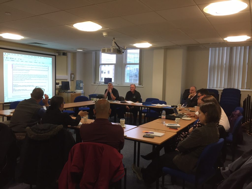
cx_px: 126
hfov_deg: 61.7
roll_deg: -2.2
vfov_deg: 48.2
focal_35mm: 29
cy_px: 94
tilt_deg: -3.9
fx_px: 211
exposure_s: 1/33
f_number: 2.2
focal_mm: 4.15
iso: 64
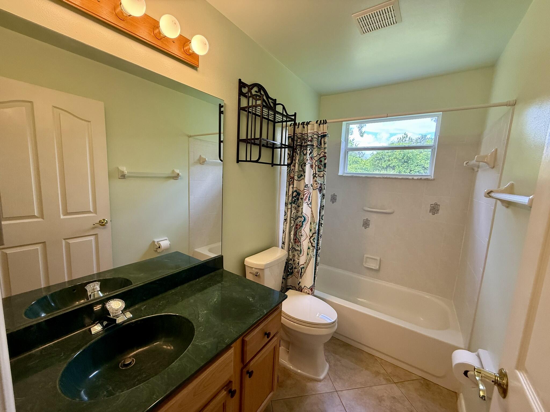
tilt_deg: -8.1
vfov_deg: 85.7
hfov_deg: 102.1
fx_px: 222
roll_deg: -2.6
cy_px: 206
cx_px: 275
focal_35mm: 14
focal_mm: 2.22
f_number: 2.2
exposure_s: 1/120
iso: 250
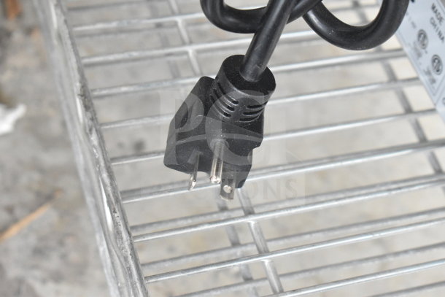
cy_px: 148
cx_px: 222
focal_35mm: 82
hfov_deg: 24.6
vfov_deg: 16.6
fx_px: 1020
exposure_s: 1/100
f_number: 5.6
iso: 6400
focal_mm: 55
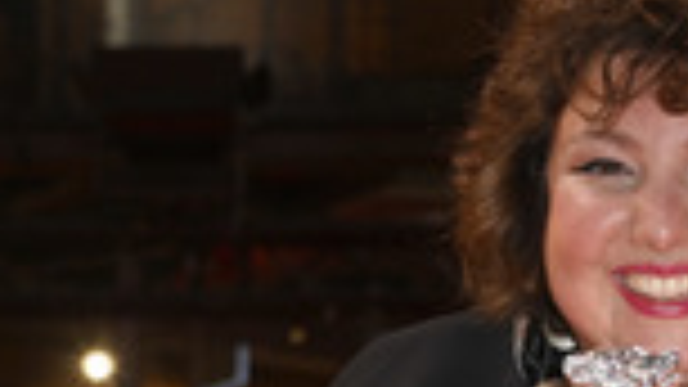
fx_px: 3666
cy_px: 364
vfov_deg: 6.0
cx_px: 542
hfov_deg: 10.7
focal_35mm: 201
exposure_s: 1/200
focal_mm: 65
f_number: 5.6
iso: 1250
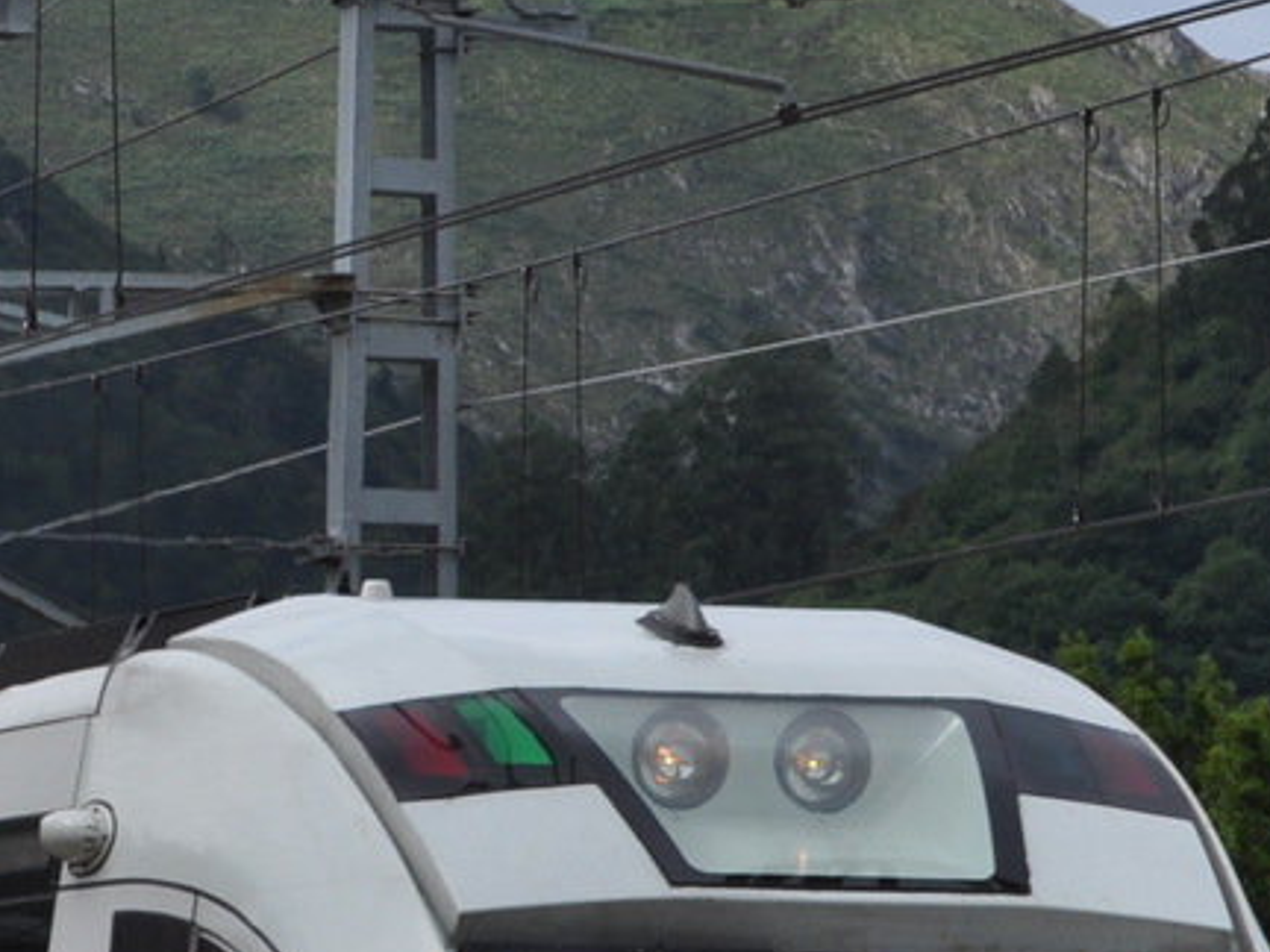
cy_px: 1153
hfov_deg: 5.6
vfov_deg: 4.2
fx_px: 12919
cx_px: -332
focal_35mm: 352
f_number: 9
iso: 200
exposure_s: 1/320
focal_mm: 55
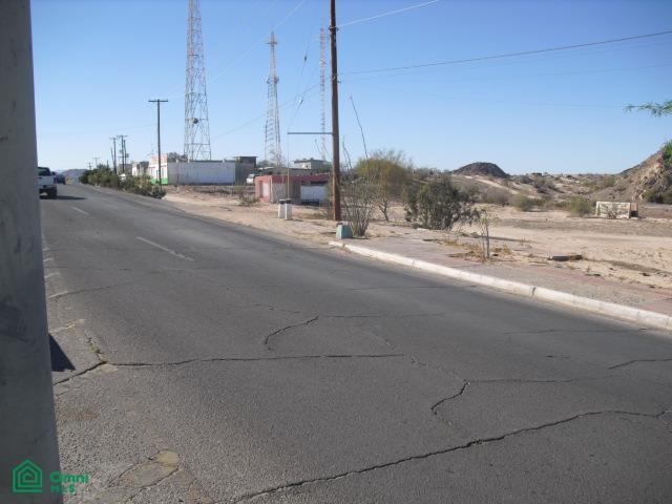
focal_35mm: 36
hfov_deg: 51.4
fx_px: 699
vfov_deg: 39.7
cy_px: 252
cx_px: 336
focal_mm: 6.3
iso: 64
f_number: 7.8
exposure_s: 1/160
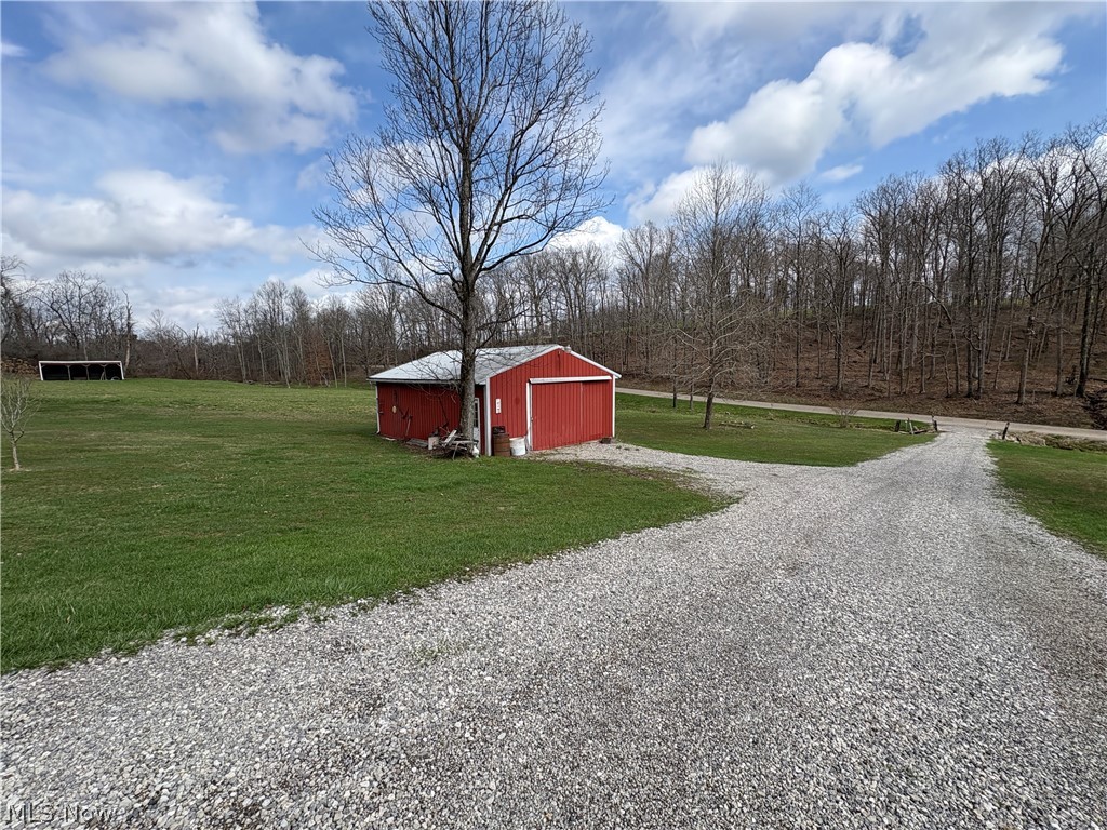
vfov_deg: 85.7
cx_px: 554
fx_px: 448
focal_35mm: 14
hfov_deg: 102.1
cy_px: 415
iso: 50
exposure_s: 1/1178
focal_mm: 2.22
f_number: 2.2
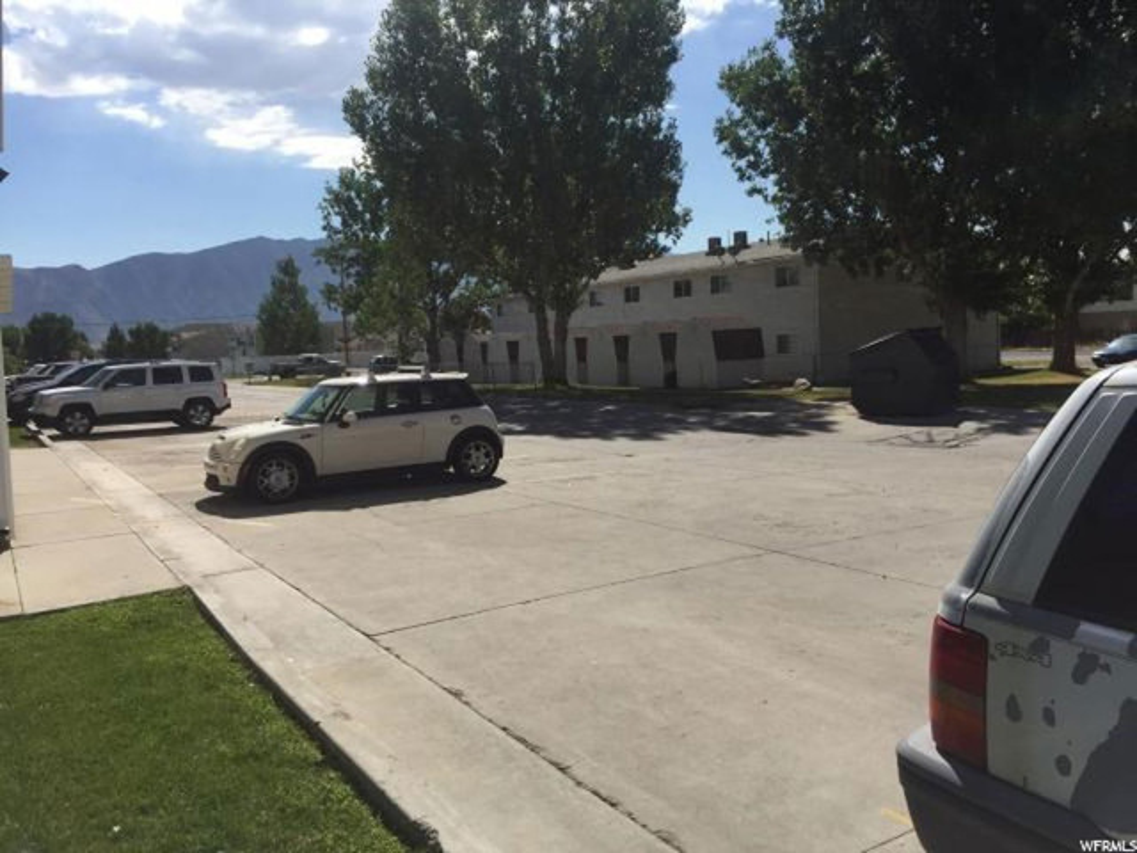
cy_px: 426
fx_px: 953
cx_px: 568
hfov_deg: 61.7
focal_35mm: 29
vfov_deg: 48.2
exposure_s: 1/3300
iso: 32
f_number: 2.2
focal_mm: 4.15
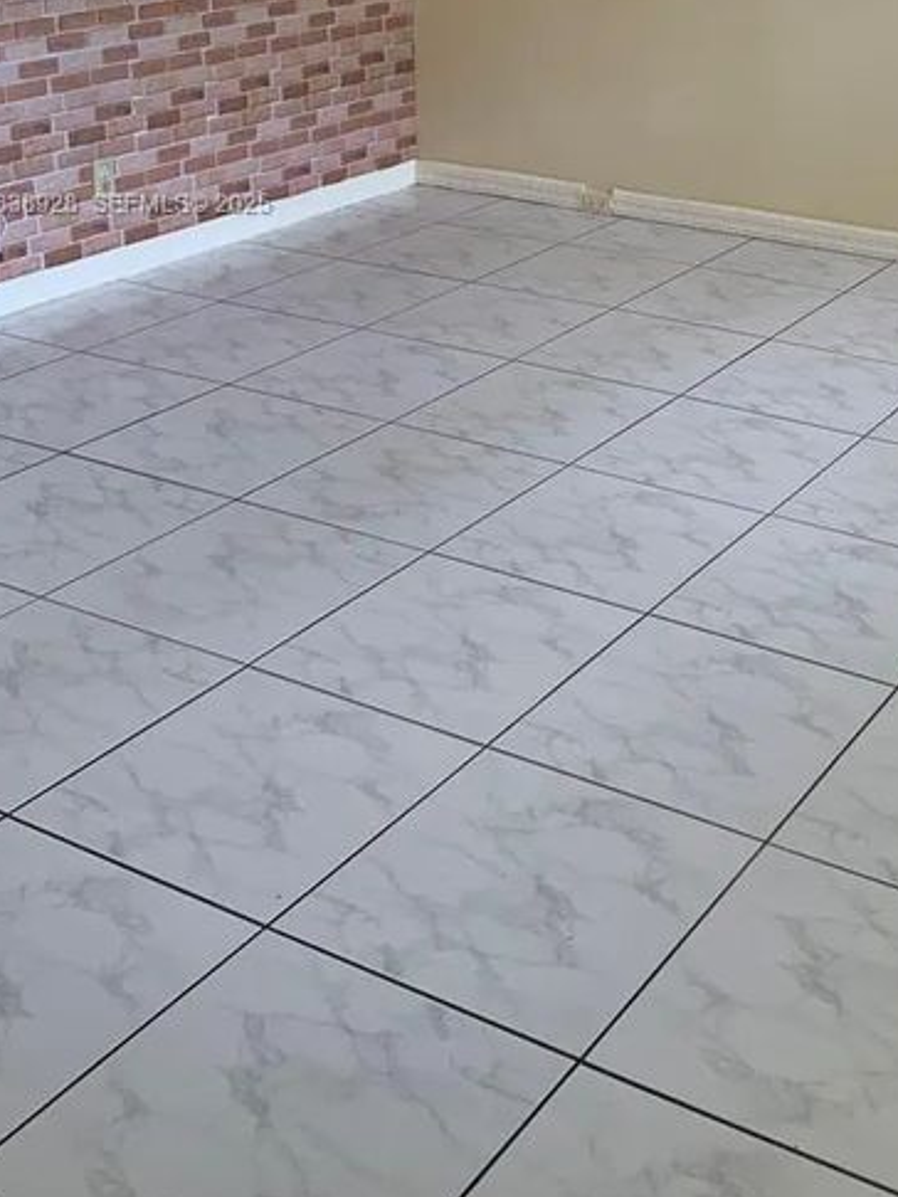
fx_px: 1763
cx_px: 735
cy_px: 206
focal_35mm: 51
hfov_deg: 27.9
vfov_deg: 36.0
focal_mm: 3
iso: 40
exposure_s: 1/60
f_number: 1.8
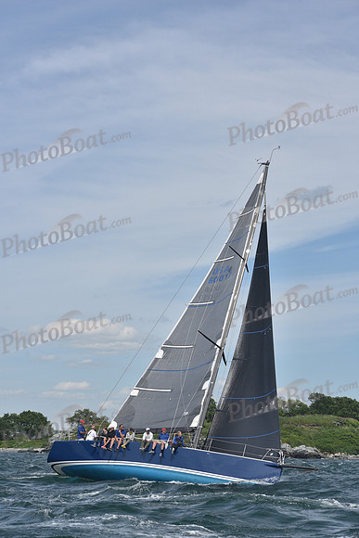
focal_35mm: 90
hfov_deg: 15.2
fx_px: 1345
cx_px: 180
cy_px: 269
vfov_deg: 22.6
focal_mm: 90
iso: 320
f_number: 7.1
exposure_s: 1/800
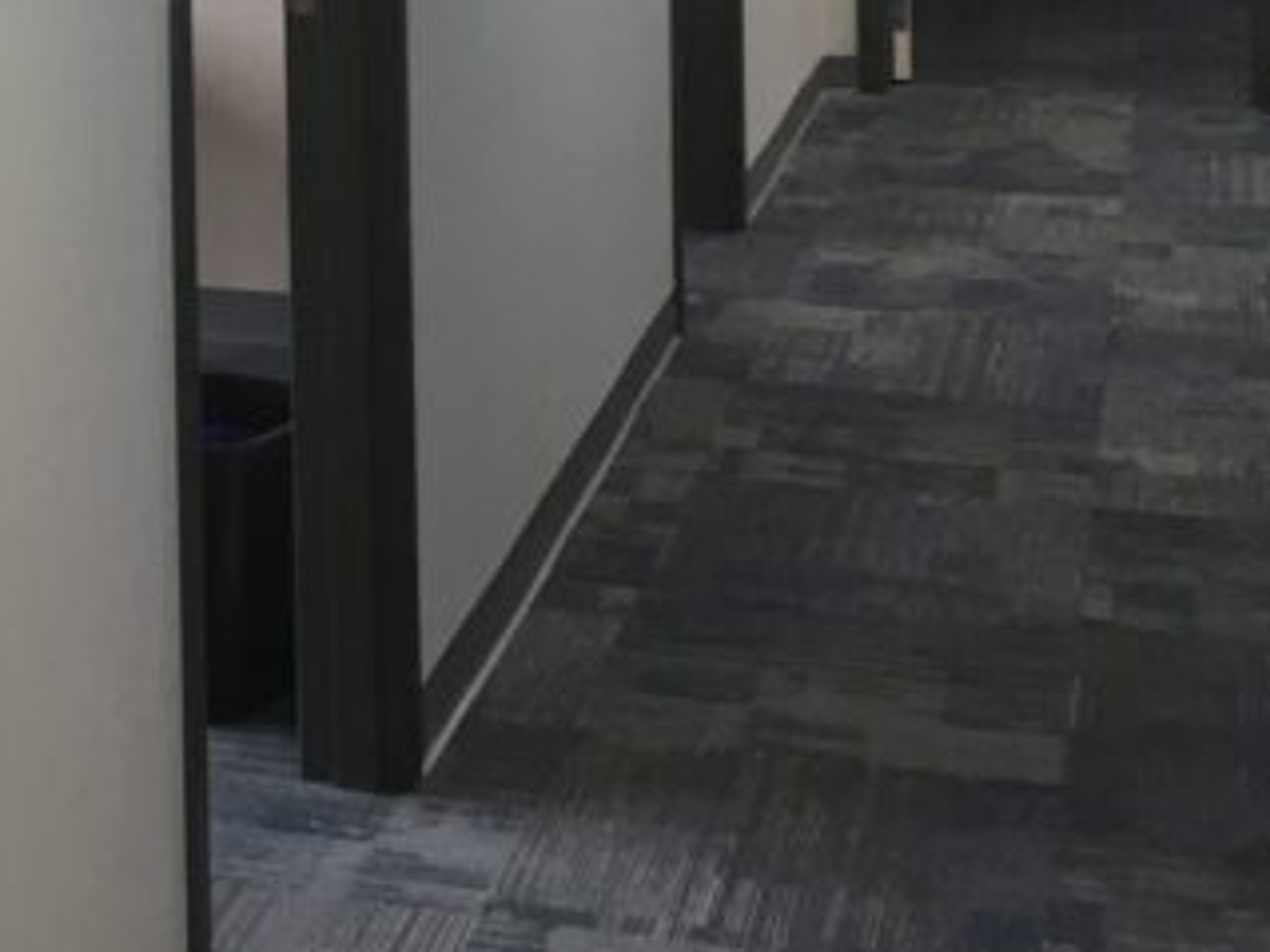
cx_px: -40
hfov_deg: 20.3
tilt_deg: -2.5
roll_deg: +1.1
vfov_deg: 15.1
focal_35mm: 93
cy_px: -327
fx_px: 3411
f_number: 2.2
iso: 64
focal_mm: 4.15
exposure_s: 1/30
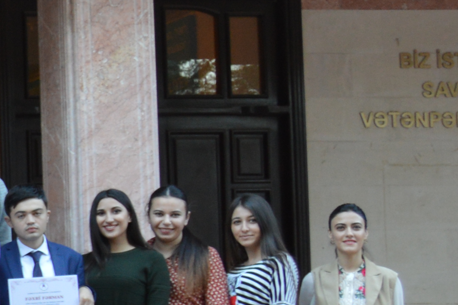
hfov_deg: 11.5
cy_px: 233
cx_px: -631
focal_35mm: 148
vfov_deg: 9.3
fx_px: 1883
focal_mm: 20
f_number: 4.5
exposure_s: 1/80
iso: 400
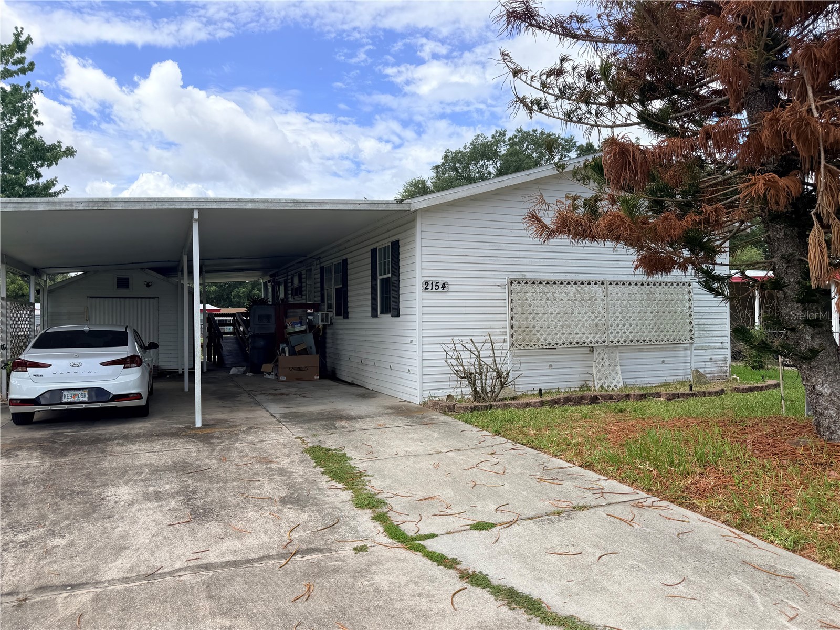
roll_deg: +0.6
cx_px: 420
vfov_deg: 56.8
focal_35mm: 24
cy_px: 315
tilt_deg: +2.4
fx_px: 582
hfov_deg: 71.6
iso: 80
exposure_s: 1/4167
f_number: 1.78
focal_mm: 6.76
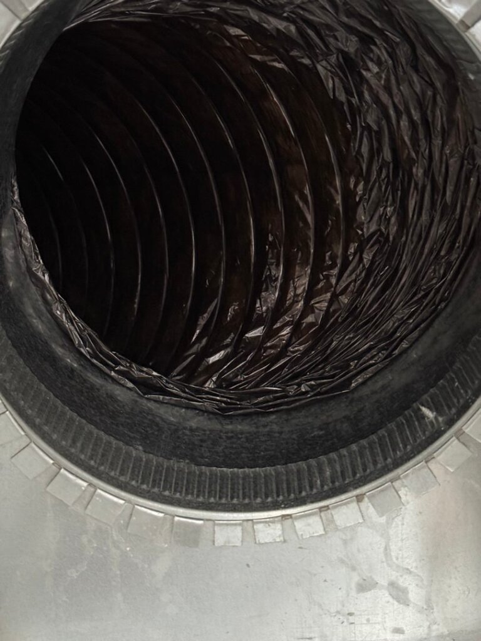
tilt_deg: +70.3
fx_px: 889
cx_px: 240
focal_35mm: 48
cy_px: 320
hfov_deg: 30.3
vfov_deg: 39.7
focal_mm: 6.76
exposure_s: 1/18
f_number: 1.78
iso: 1000
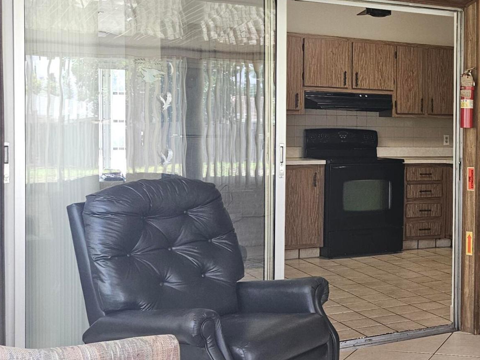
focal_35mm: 57
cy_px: 146
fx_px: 791
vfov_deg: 25.6
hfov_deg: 30.9
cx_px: 500
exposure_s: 1/180
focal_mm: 5.4
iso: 200
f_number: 1.8
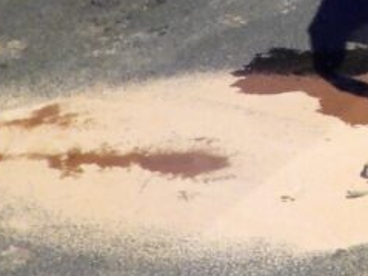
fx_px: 1594
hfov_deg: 12.0
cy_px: -236
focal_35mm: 150
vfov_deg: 9.4
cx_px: 693
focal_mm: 6.3
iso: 800
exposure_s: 1/2
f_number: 3.2
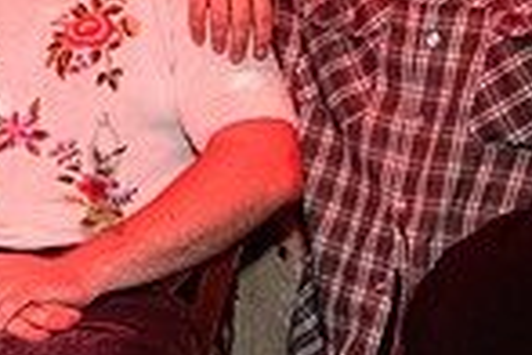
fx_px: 2039
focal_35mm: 138
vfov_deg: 9.9
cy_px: -2
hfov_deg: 13.6
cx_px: -366
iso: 16000
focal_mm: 35
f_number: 3.2
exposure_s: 1/320
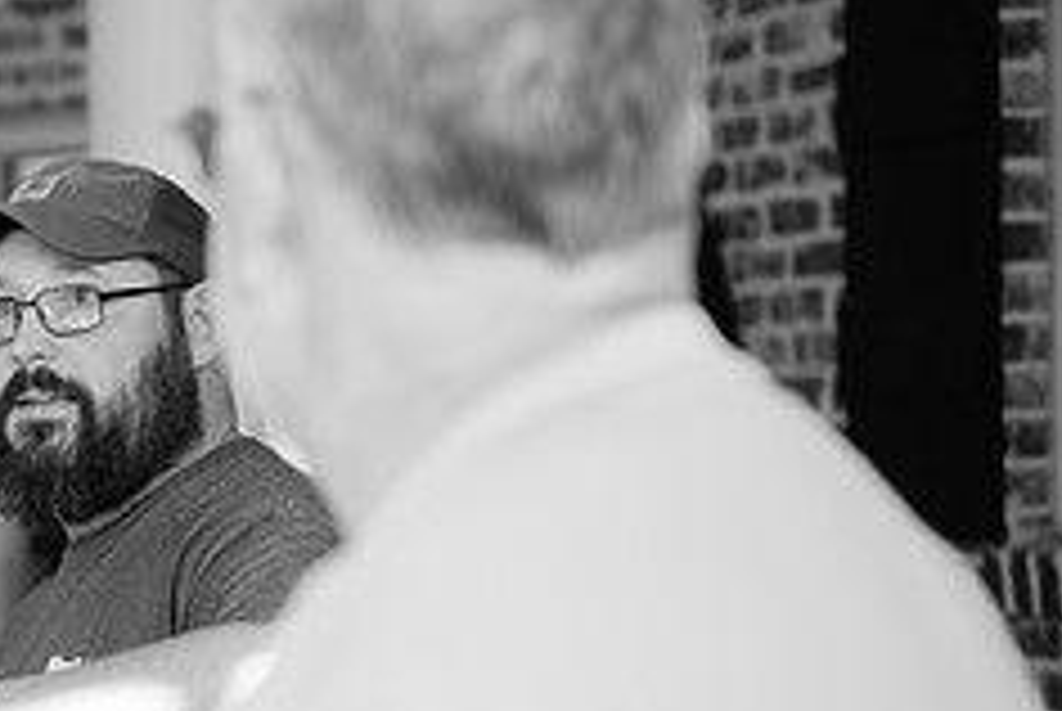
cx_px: -54
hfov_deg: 15.4
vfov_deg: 10.6
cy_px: 461
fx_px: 3840
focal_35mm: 130
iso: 400
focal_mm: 35
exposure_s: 1/140
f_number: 1.4
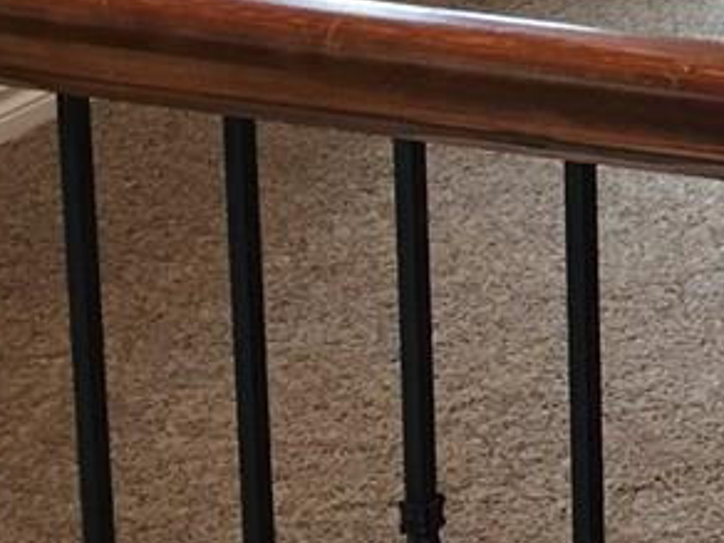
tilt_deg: -10.3
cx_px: 1359
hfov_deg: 11.4
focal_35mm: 159
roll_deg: -1.3
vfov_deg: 8.9
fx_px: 3326
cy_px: -451
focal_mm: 4.15
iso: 40
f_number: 2.2
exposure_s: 1/15
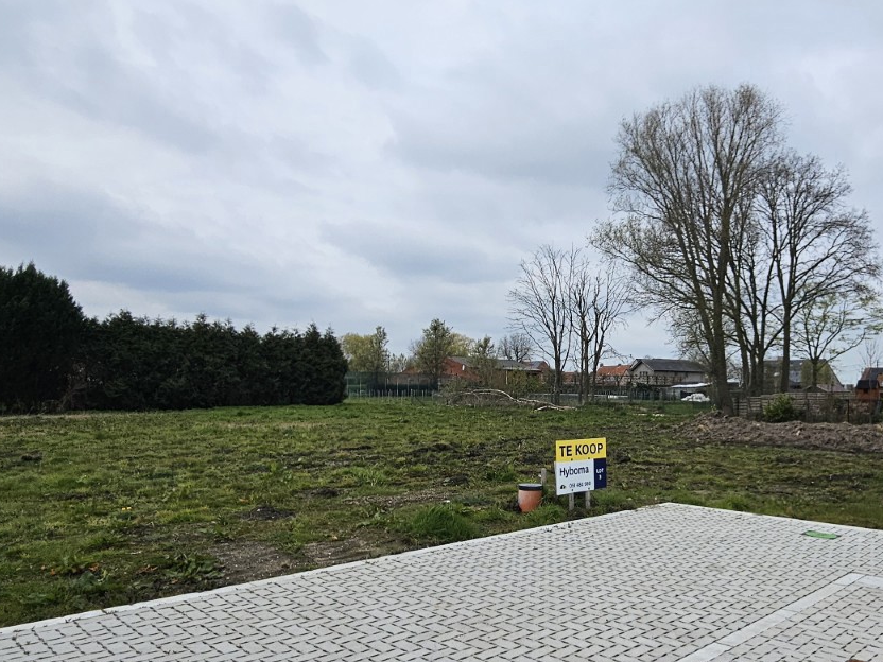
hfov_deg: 66.2
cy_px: 380
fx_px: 638
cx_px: 631
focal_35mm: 25
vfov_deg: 54.7
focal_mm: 2.2
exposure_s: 1/3291
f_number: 2.2
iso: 50
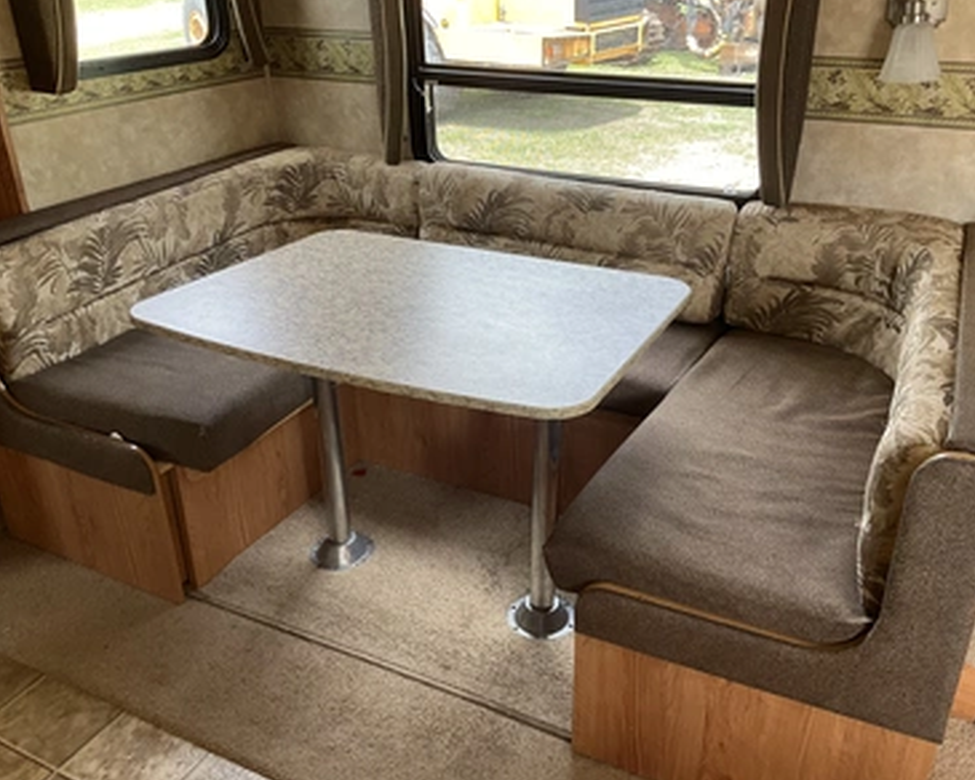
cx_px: 532
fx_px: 895
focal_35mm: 31
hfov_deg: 57.1
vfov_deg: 47.1
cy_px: 390
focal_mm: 3
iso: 64
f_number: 1.8
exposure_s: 1/122
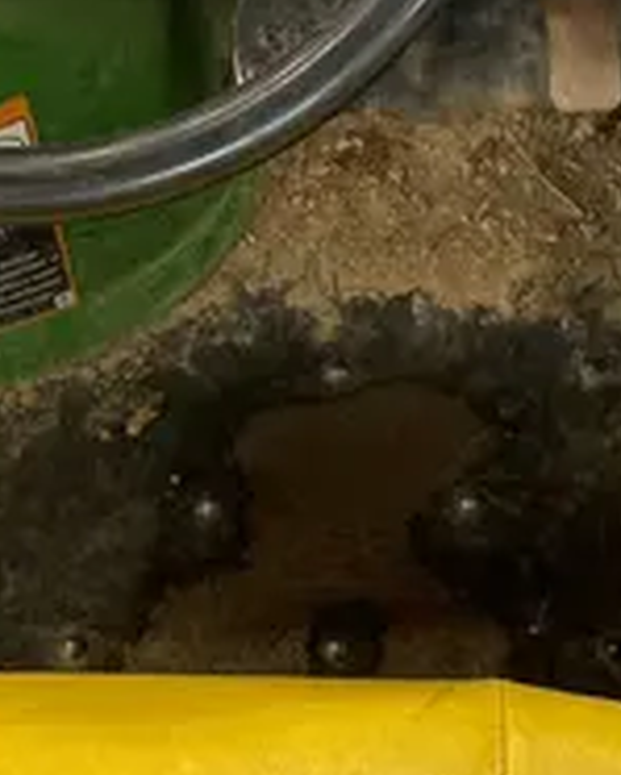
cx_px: 83
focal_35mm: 100
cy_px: -65
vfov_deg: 18.5
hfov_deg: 15.3
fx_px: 2296
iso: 100
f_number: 1.6
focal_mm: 4.2
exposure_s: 1/121
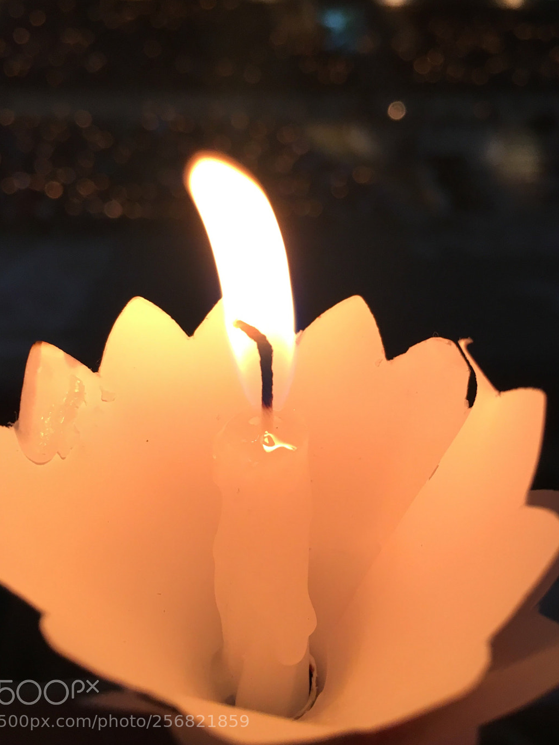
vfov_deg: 53.8
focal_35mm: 34
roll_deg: -0.6
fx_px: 732
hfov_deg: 41.8
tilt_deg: -11.6
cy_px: 327
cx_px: 291
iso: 32
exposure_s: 1/30
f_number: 2.2
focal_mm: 4.15
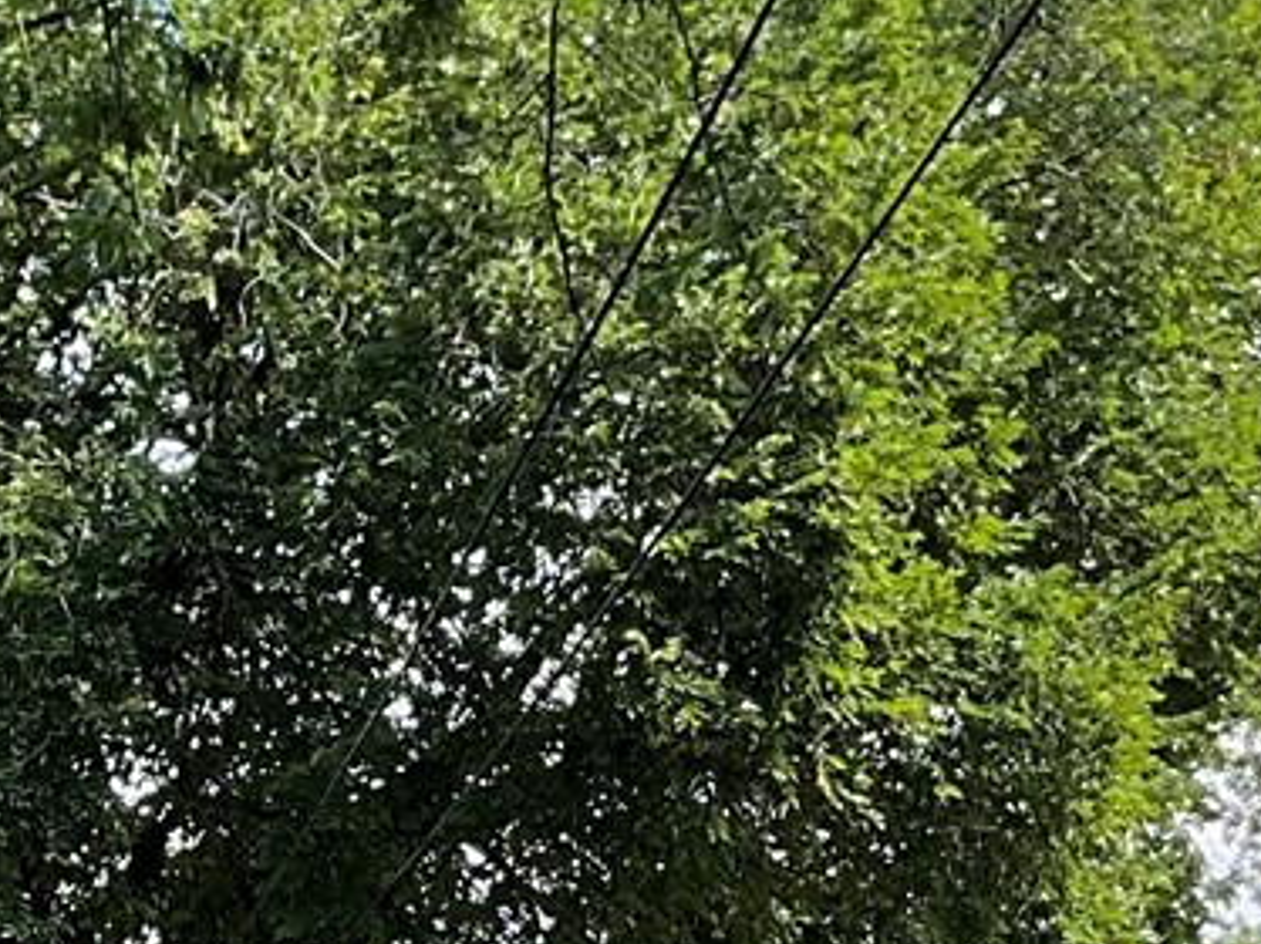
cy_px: 1692
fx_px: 5424
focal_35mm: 149
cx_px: -91
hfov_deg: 13.0
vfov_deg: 9.5
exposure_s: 1/289
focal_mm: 3
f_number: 1.8
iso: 16
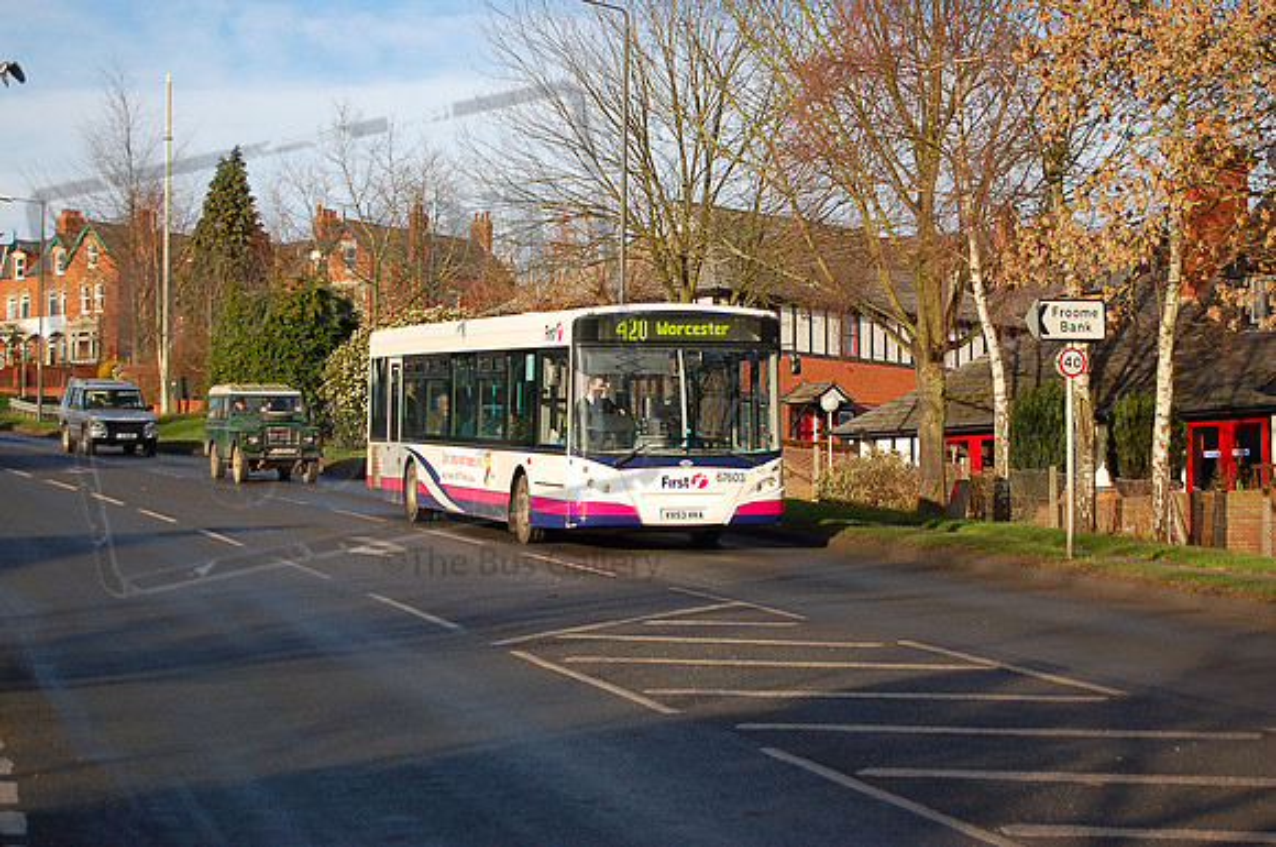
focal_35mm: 82
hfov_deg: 24.6
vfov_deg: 16.5
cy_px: 424
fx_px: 2920
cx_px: 638
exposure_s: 1/1000
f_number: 5.6
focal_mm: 55
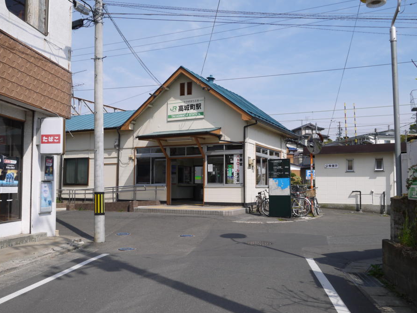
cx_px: 202
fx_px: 385
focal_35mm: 32
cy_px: 166
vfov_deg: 44.1
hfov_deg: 56.8
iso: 160
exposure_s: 1/500
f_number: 8
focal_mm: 14
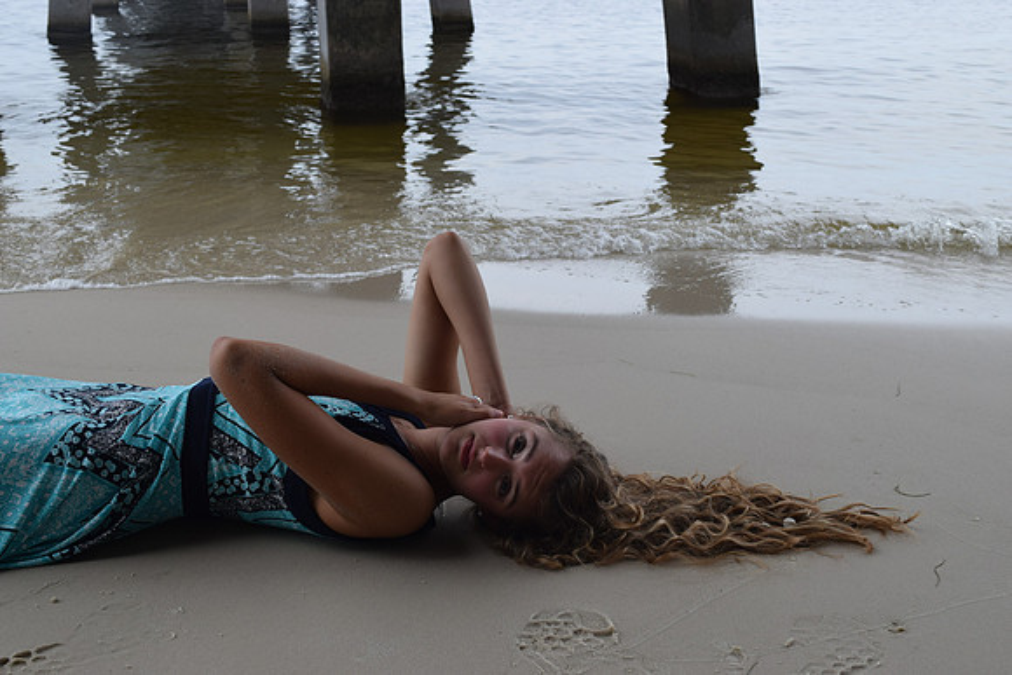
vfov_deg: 31.9
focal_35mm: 42
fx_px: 1181
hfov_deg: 46.4
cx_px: 506
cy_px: 338
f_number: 8
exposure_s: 1/250
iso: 280
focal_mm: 28
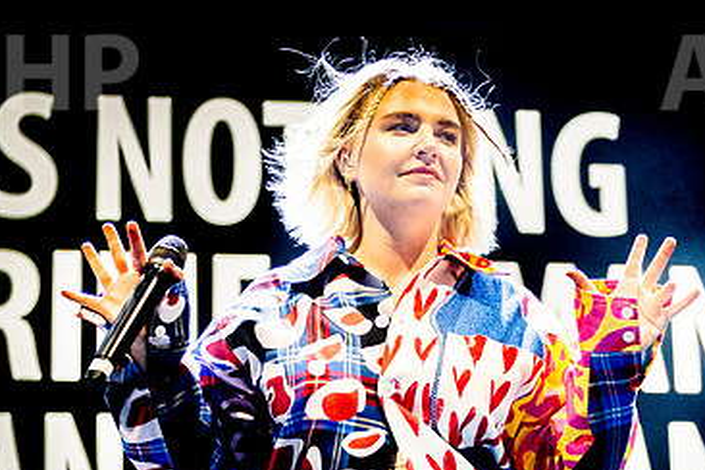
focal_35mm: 125
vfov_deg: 11.0
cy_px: 309
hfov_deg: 16.4
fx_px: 2448
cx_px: 411
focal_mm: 45
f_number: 2.8
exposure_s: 1/800
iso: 2000
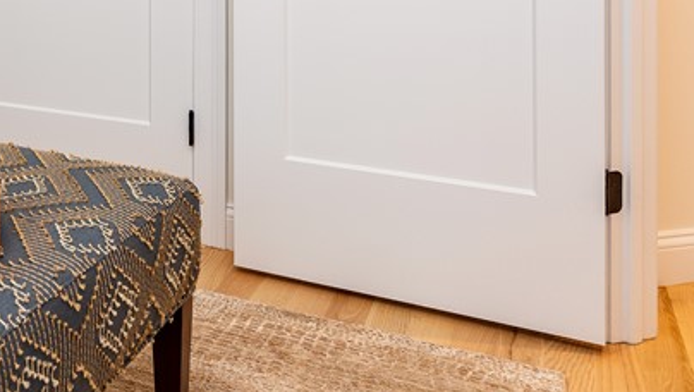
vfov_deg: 24.1
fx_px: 829
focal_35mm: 45
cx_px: 12
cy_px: -83
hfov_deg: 40.3
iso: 100
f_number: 6.3
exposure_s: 1/3
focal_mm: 16
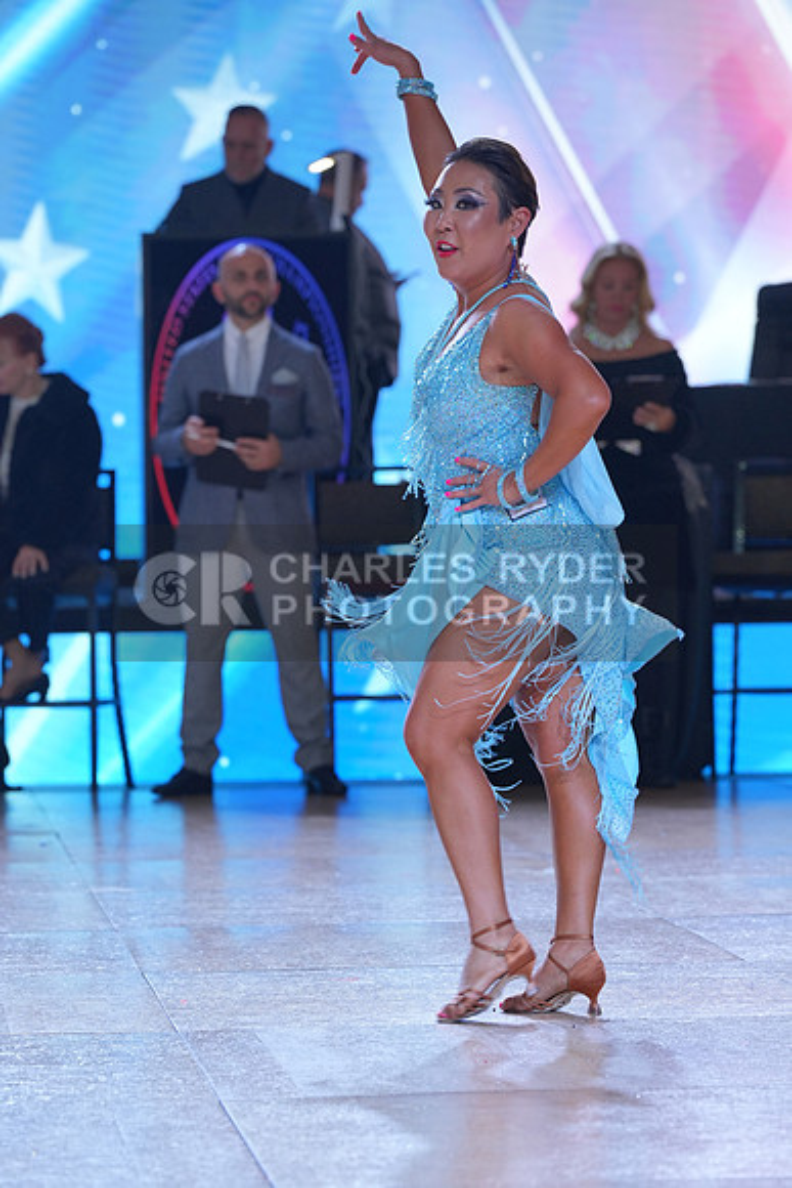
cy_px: 594
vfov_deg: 12.5
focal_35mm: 164
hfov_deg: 8.4
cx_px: 396
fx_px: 5408
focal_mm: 164
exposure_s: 1/400
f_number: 5.6
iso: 1250
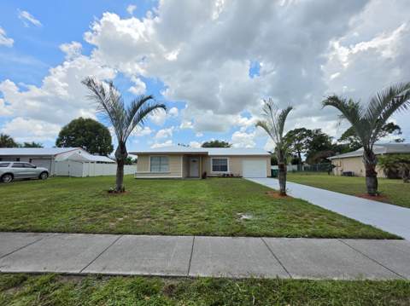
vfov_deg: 89.8
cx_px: 205
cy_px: 153
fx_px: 154
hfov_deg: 106.2
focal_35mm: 13
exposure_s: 1/2371
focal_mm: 2.2
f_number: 1.9
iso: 32
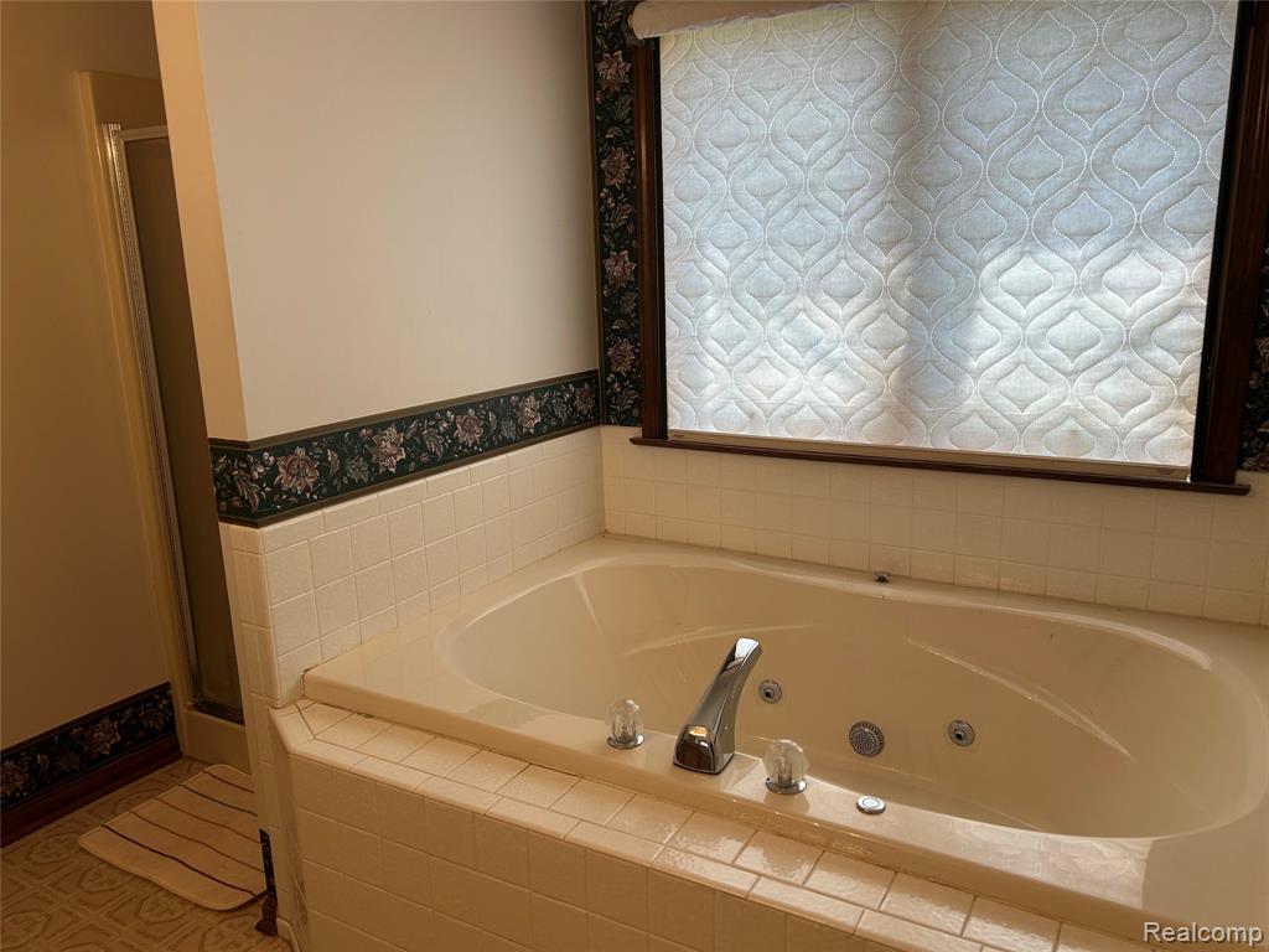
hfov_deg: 67.3
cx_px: 634
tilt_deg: -13.0
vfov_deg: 53.1
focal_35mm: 26
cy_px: 476
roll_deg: +1.5
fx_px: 953
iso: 32
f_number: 1.5
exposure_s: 1/120
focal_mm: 5.7
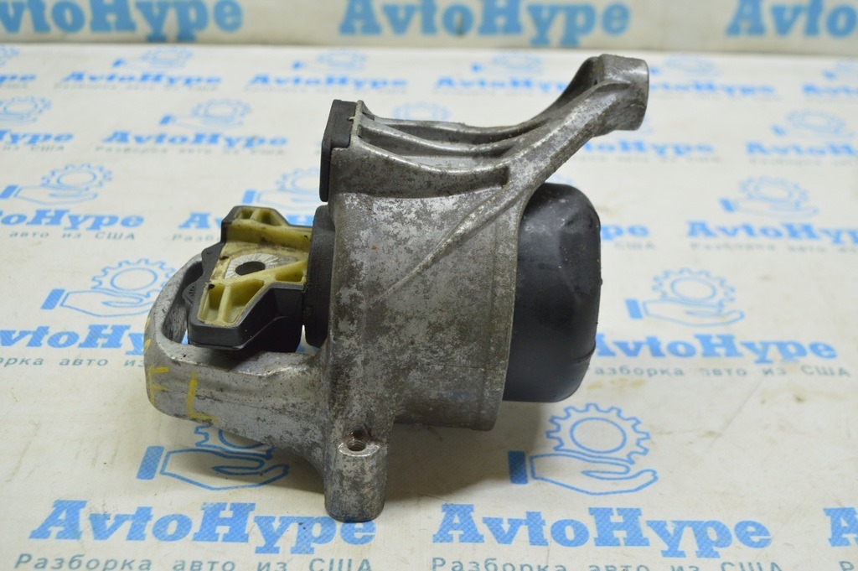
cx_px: 429
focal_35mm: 42
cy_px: 286
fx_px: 1000
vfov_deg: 31.8
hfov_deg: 46.4
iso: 400
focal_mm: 28
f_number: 5.6
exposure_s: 1/20
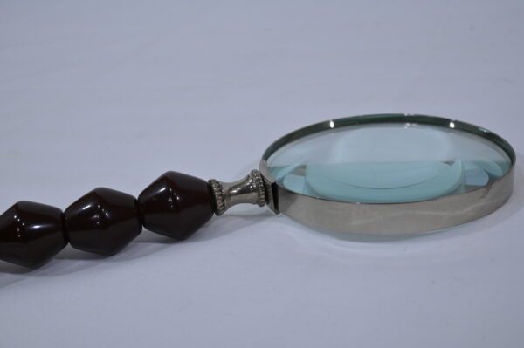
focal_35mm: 47
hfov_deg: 41.9
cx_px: 262
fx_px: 684
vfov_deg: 28.6
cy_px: 174
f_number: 10
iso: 640
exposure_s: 1/125
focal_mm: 47
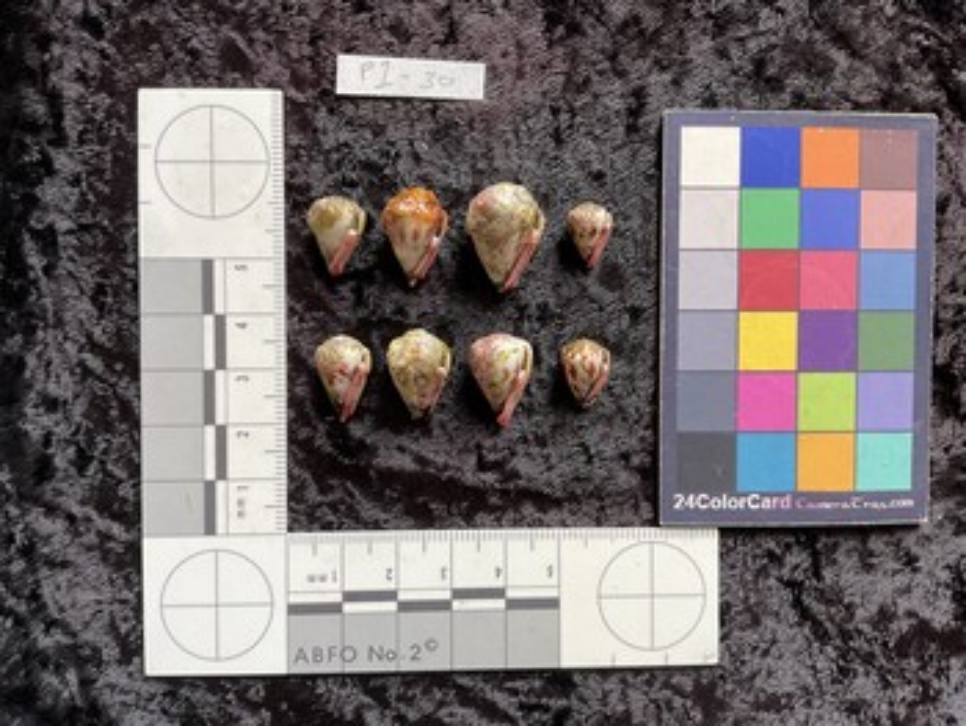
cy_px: 363
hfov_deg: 61.6
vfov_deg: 48.3
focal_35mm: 29
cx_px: 483
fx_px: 810
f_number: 1.8
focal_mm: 3
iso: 64
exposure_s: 1/120
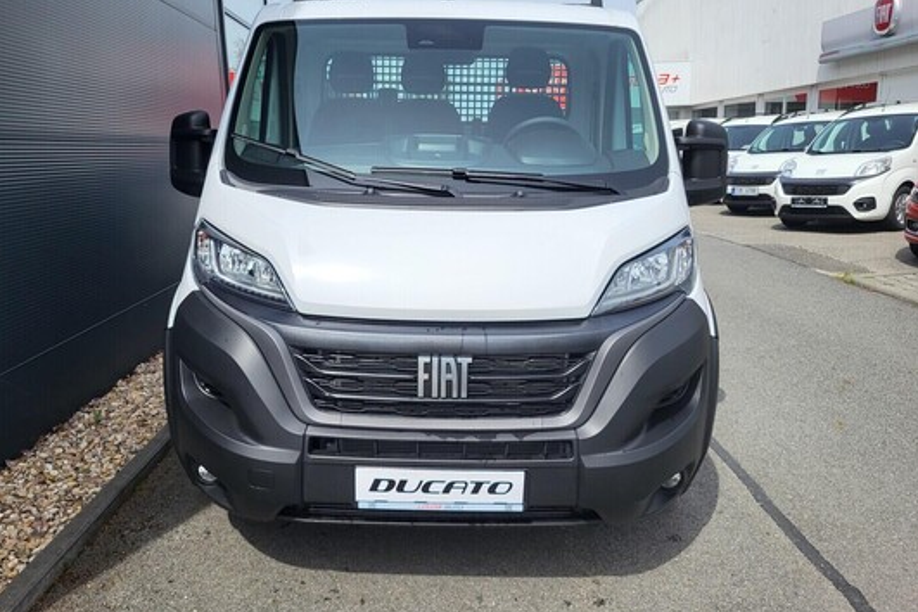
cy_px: 298
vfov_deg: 46.4
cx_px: 446
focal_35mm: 28
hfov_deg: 65.5
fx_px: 714
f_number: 1.8
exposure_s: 1/2483
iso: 40
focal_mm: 5.4
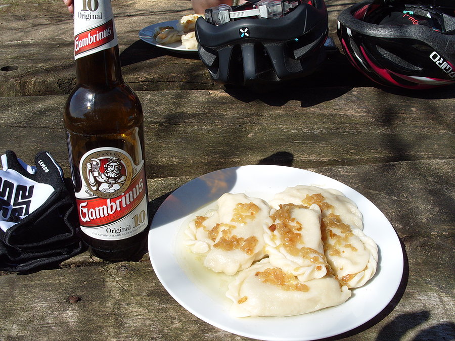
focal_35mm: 35
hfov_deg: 52.6
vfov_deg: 40.7
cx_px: 228
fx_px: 460
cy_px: 170
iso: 80
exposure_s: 1/350
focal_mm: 7.8
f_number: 6.3
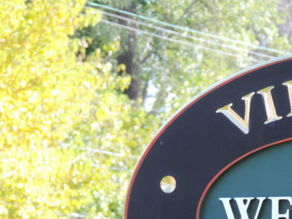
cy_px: 229
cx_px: 291
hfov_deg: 4.2
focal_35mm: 476
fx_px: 4015
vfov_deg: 3.1
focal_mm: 40.1
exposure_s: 1/160
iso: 400
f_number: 4.6
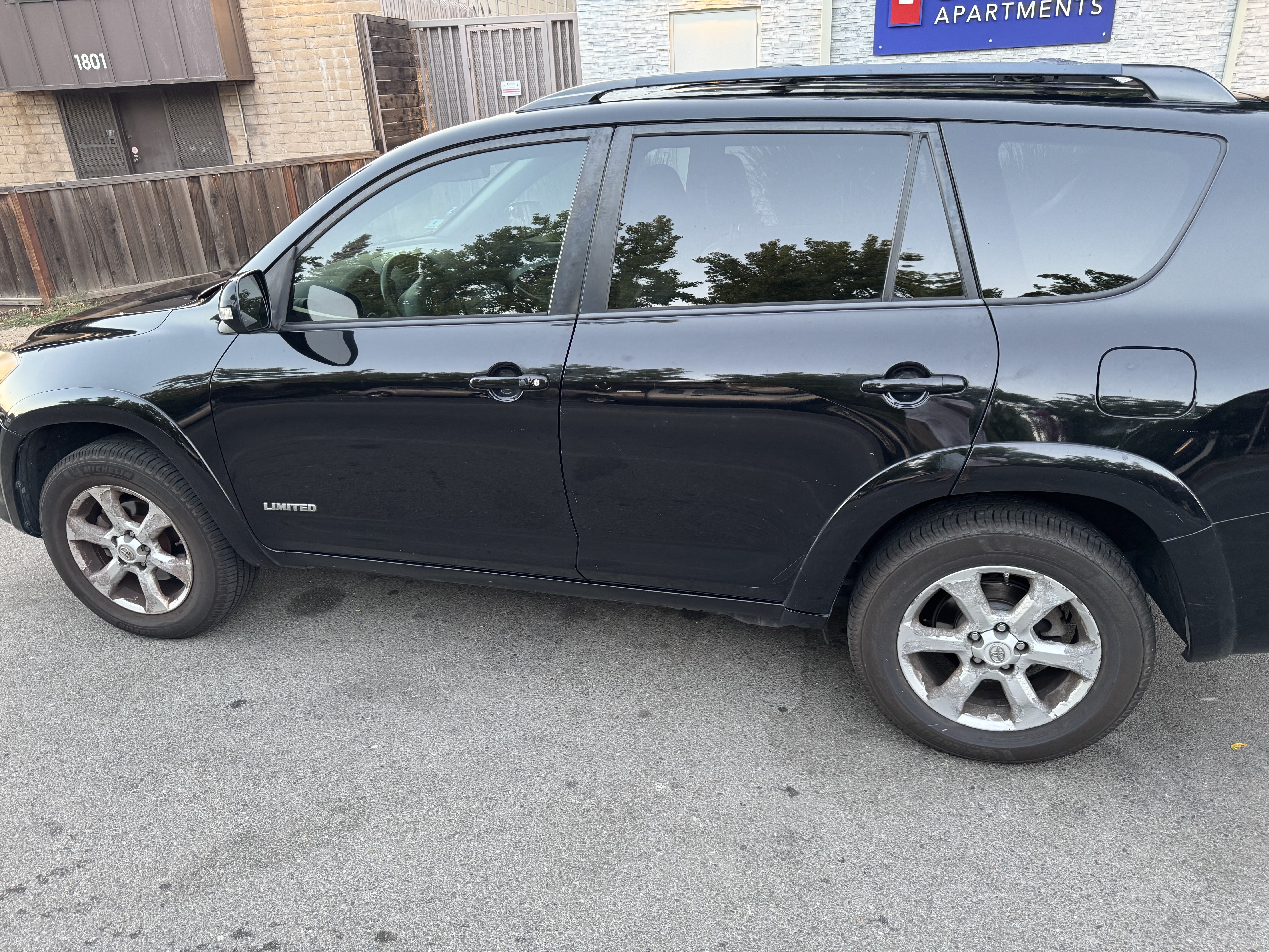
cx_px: 634
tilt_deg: -24.2
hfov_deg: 71.6
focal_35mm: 24
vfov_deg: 56.8
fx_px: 880
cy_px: 476
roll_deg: +2.8
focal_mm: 6.76
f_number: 1.78
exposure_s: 1/60
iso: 250
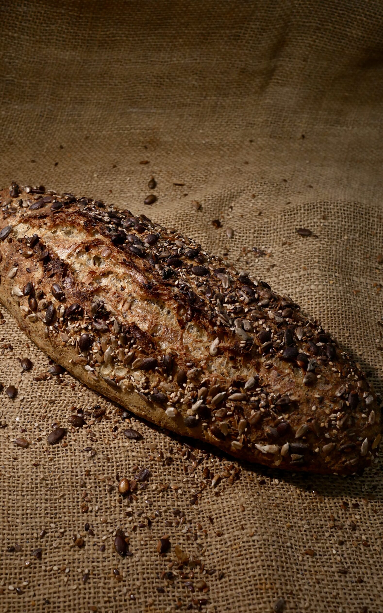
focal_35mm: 43
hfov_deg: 29.9
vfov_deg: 46.2
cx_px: 179
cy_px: 303
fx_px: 718
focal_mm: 20
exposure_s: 1/60
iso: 800
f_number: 4.5
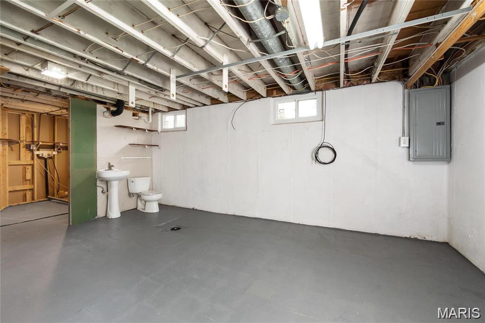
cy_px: 162
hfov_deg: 104.3
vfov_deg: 81.2
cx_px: 242
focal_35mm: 14
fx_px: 189
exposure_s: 1.6
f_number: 10
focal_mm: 7
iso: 400
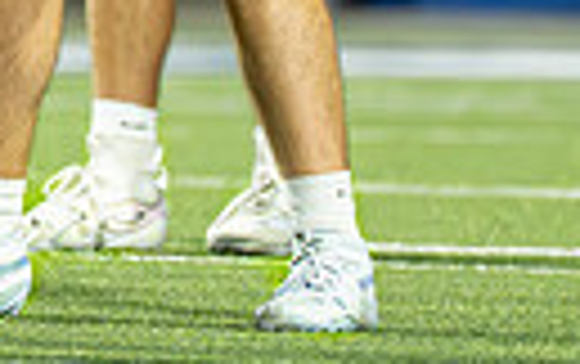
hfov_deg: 1.4
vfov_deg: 0.9
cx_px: -660
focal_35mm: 1475
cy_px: -335
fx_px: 23346
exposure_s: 1/1600
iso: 3200
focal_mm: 200
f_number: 2.8
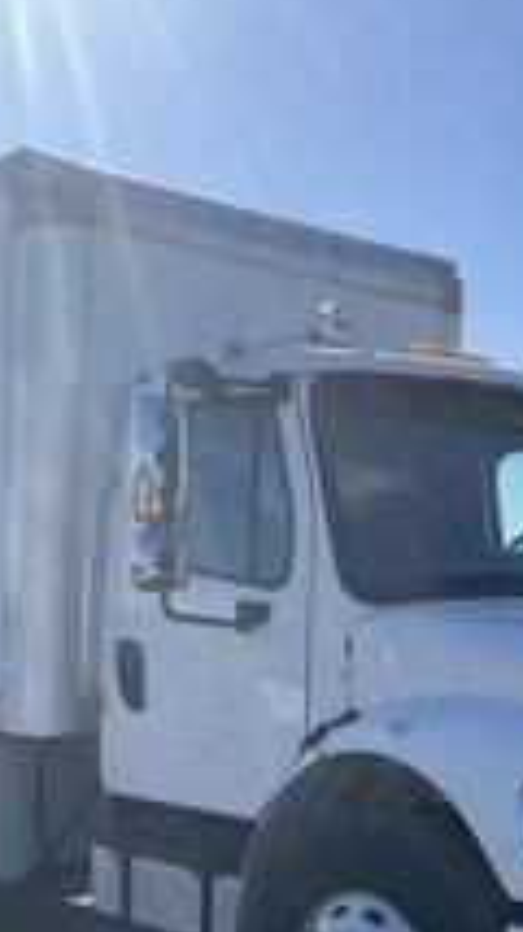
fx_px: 1458
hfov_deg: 20.3
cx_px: 270
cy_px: 618
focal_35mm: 59
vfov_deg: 35.1
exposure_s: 1/1984
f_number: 1.8
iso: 25
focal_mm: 3
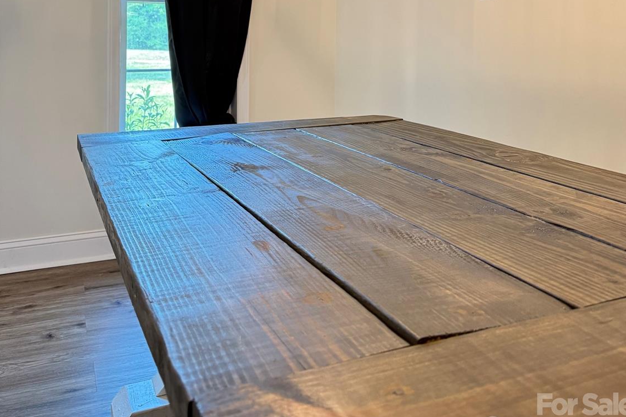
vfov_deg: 36.1
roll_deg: -1.0
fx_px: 591
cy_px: 29
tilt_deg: +0.7
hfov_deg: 55.8
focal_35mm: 34
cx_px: 317
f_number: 1.78
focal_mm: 6.76
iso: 400
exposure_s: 1/60
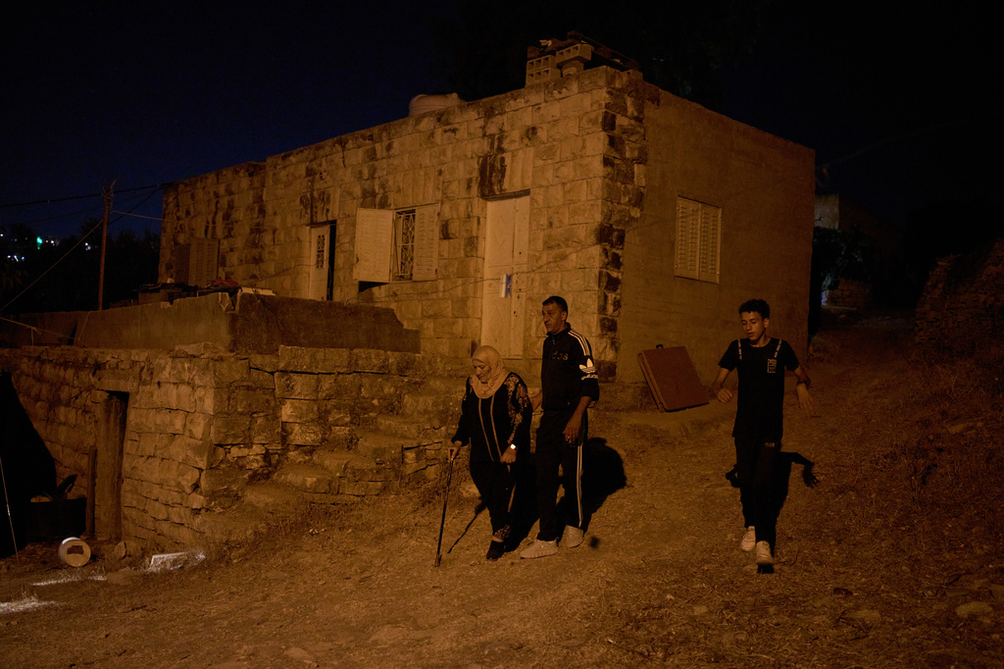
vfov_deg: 37.8
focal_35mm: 35
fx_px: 976
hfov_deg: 54.4
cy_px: 334
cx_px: 502
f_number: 2
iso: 8000
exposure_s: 1/125
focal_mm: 35
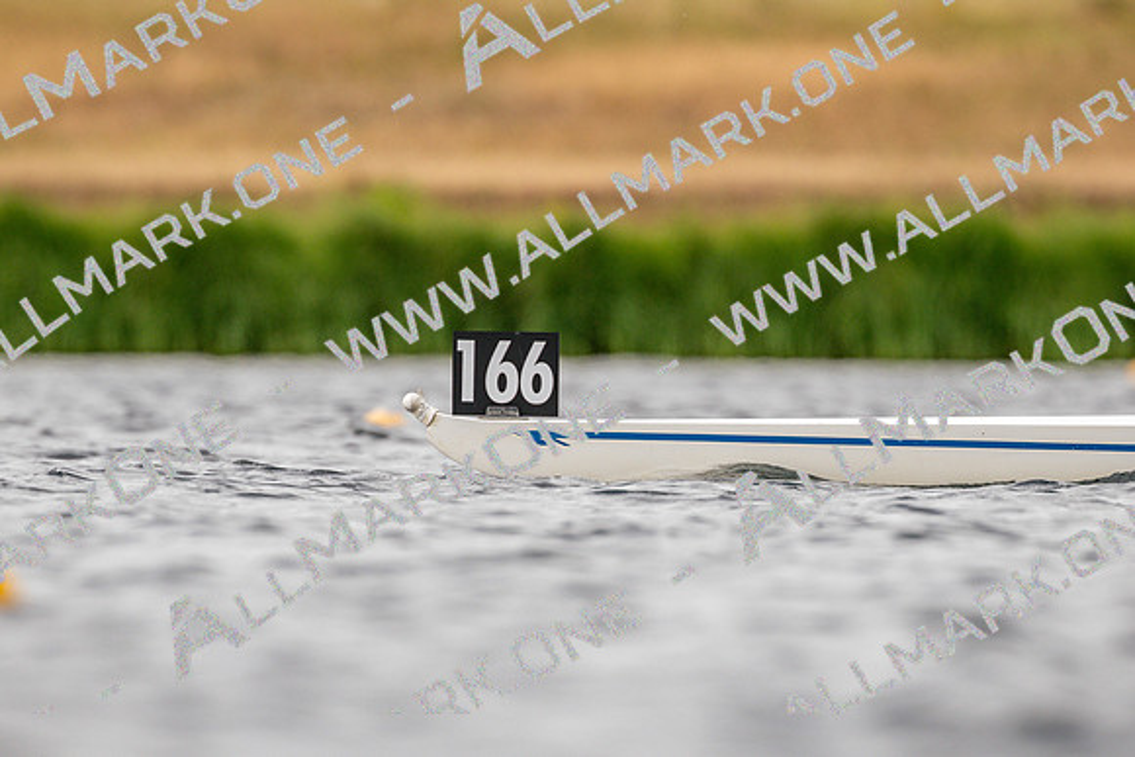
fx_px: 23682
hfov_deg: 2.7
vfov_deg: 1.8
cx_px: 568
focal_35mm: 751
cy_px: 378
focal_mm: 501
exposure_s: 1/1250
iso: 200
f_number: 5.6
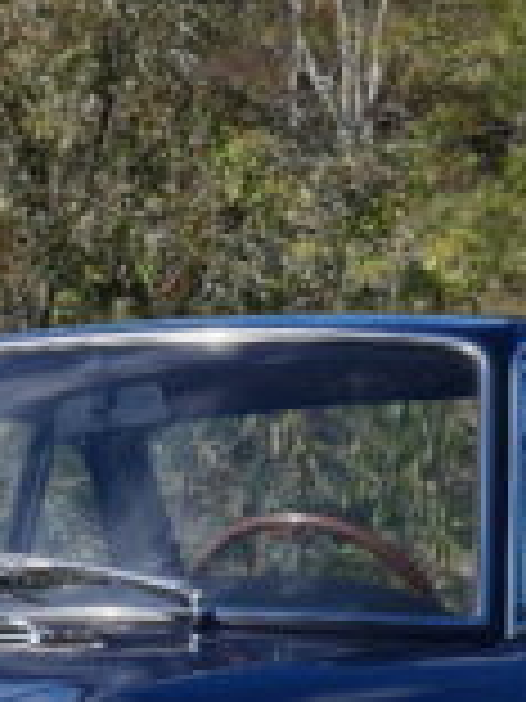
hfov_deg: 3.0
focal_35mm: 501
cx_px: -112
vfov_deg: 4.0
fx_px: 10150
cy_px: 662
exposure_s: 1/400
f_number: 8
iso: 200
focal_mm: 49
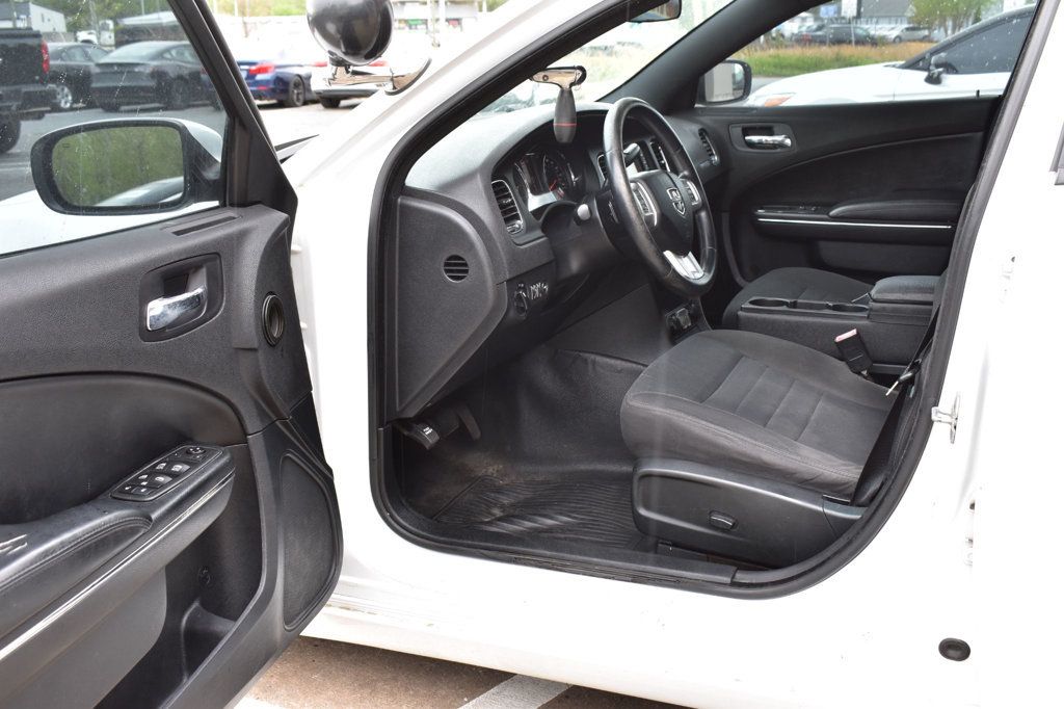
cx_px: 532
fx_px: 1064
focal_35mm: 36
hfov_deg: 53.1
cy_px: 354
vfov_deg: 36.8
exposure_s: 1/50
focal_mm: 24
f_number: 8
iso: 400
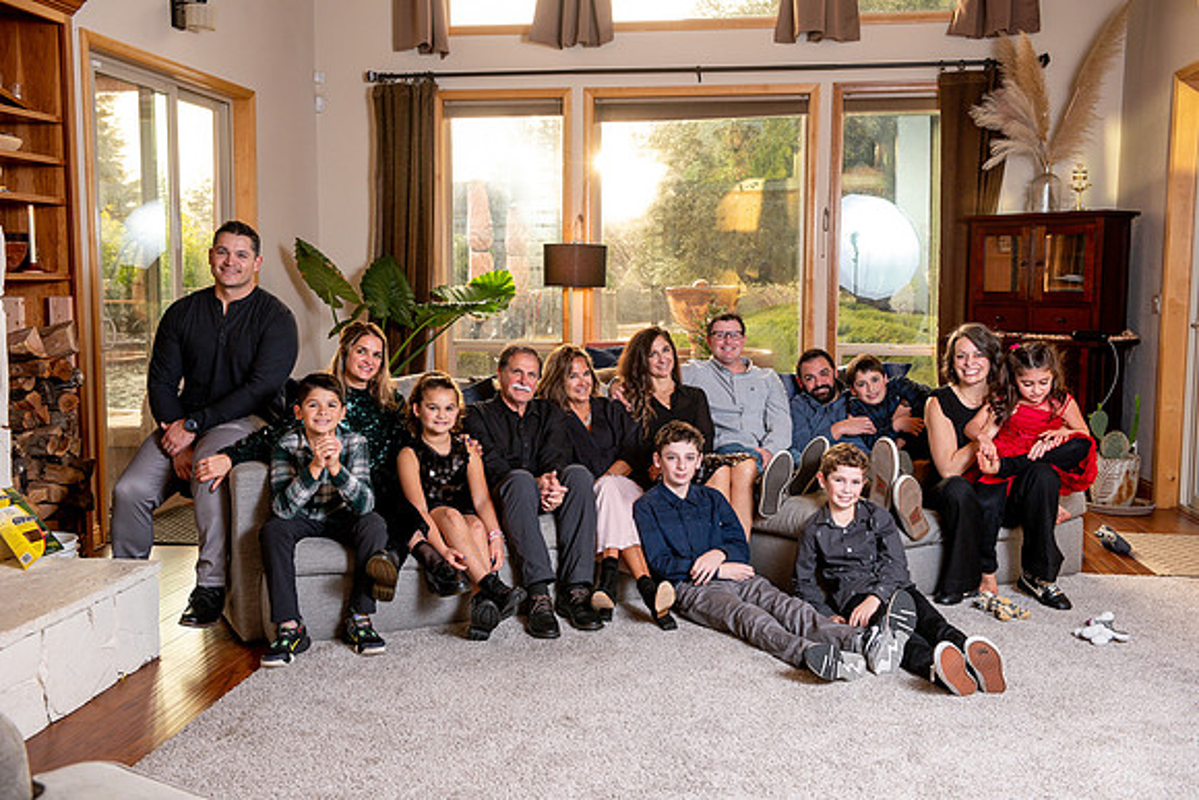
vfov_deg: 35.1
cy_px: 400
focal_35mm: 38
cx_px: 600
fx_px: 1266
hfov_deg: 50.7
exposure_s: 1/200
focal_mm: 38
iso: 500
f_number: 5
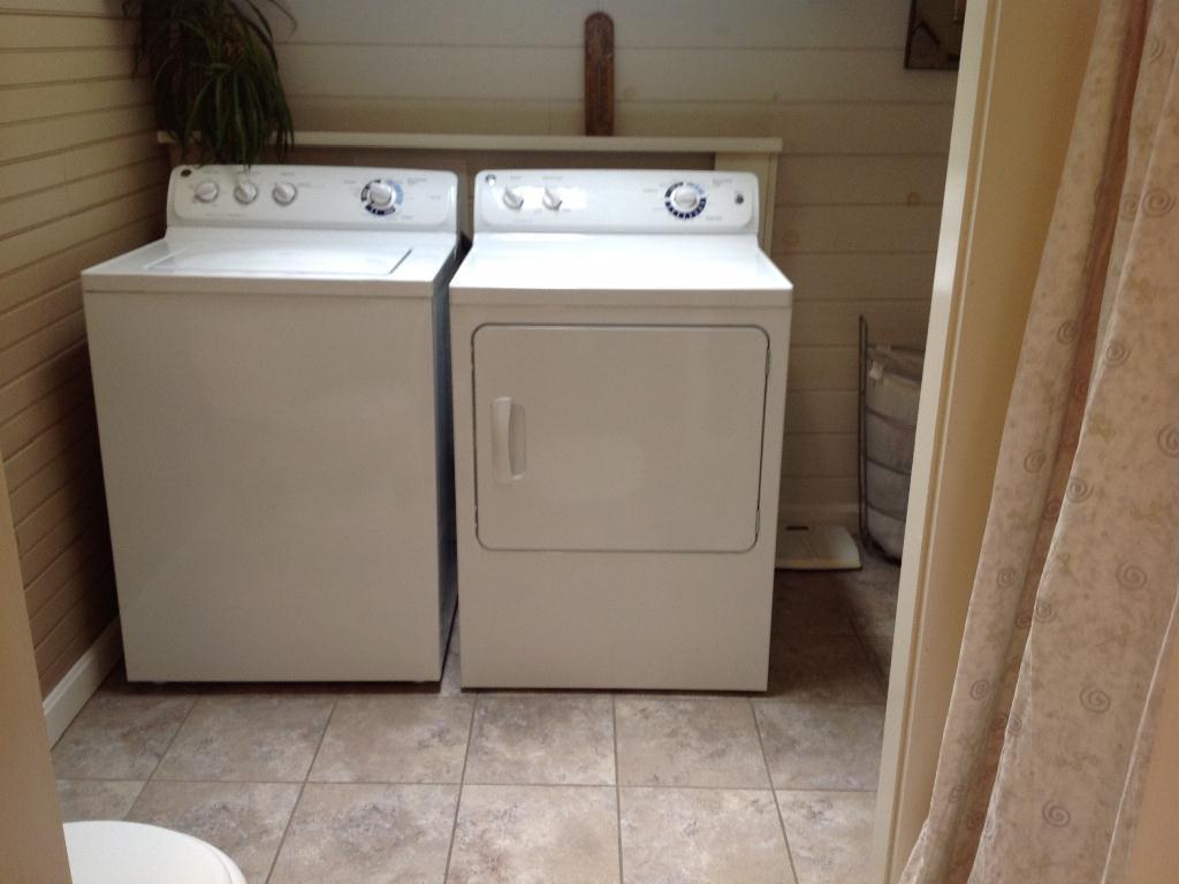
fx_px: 1192
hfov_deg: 52.6
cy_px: 442
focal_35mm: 35
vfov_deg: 40.7
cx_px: 590
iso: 50
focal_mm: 4.28
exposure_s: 1/17
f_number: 2.4
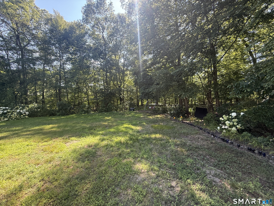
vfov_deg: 85.7
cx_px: 137
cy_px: 103
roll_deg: +1.1
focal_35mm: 14
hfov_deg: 102.1
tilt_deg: -2.4
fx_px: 111
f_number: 2.2
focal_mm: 2.22
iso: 64
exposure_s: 1/119
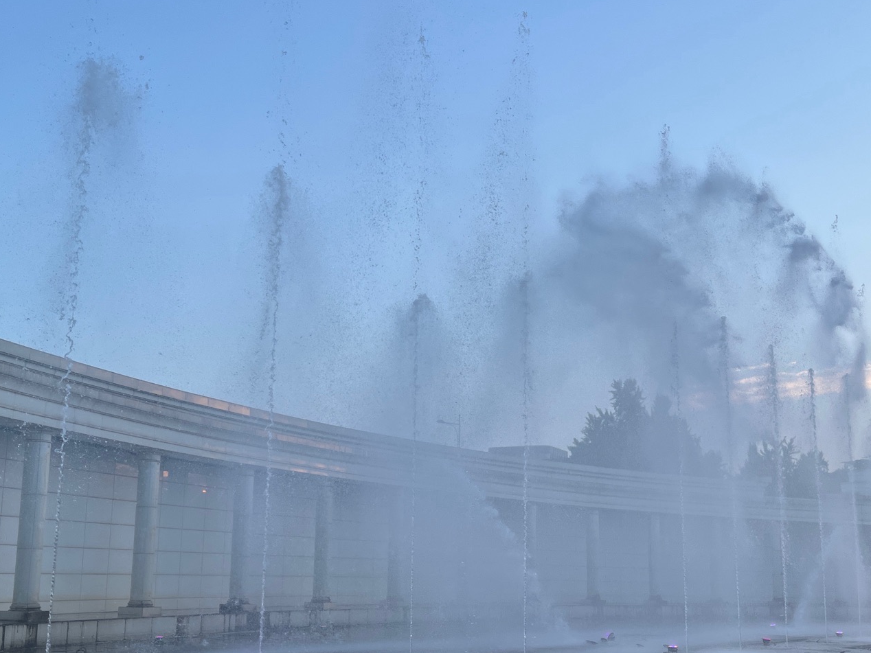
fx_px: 1032
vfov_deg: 35.0
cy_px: 406
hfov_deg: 45.8
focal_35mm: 41
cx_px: 436
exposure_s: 1/701
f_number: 1.6
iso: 50
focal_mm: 5.1
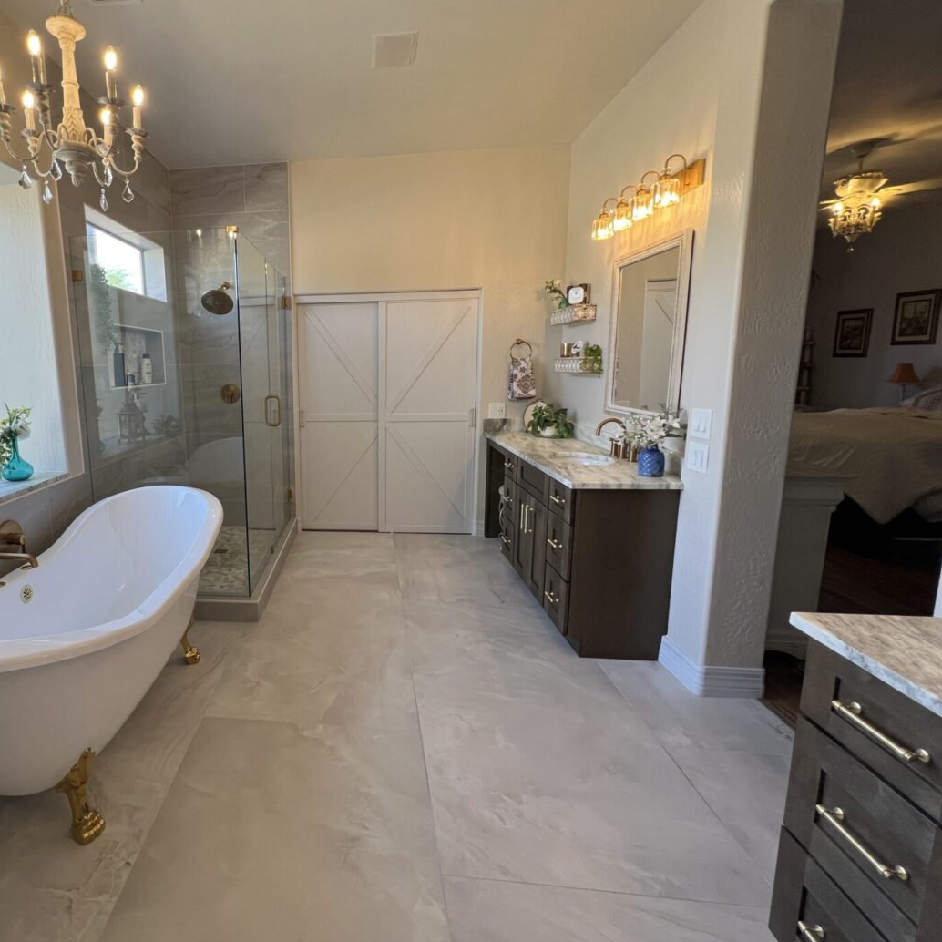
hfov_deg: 83.9
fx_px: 493
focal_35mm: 16
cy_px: 455
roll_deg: +1.0
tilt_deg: -10.0
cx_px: 302
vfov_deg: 87.4
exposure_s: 1/120
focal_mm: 1.57
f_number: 1.8
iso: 80
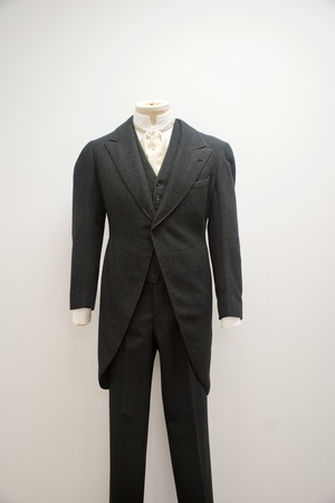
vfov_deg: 55.1
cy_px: 252
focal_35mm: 34
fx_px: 482
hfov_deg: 38.4
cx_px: 168
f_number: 3.8
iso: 1600
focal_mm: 23
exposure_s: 1/125
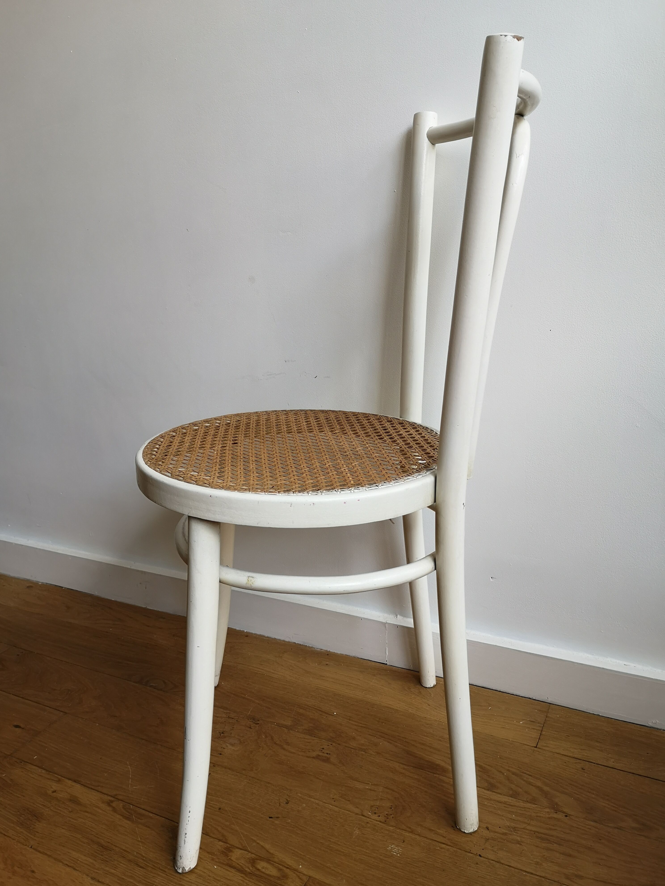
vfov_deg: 65.3
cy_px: 443
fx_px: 692
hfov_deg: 51.4
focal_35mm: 27
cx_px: 332
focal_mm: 3.95
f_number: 1.8
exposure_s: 1/109
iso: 50
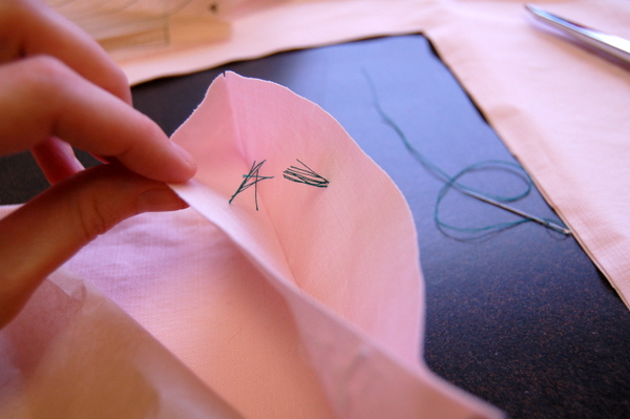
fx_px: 682
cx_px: 315
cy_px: 210
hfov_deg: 49.6
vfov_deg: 34.2
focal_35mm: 39
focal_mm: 26
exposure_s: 1/80
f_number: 4.5
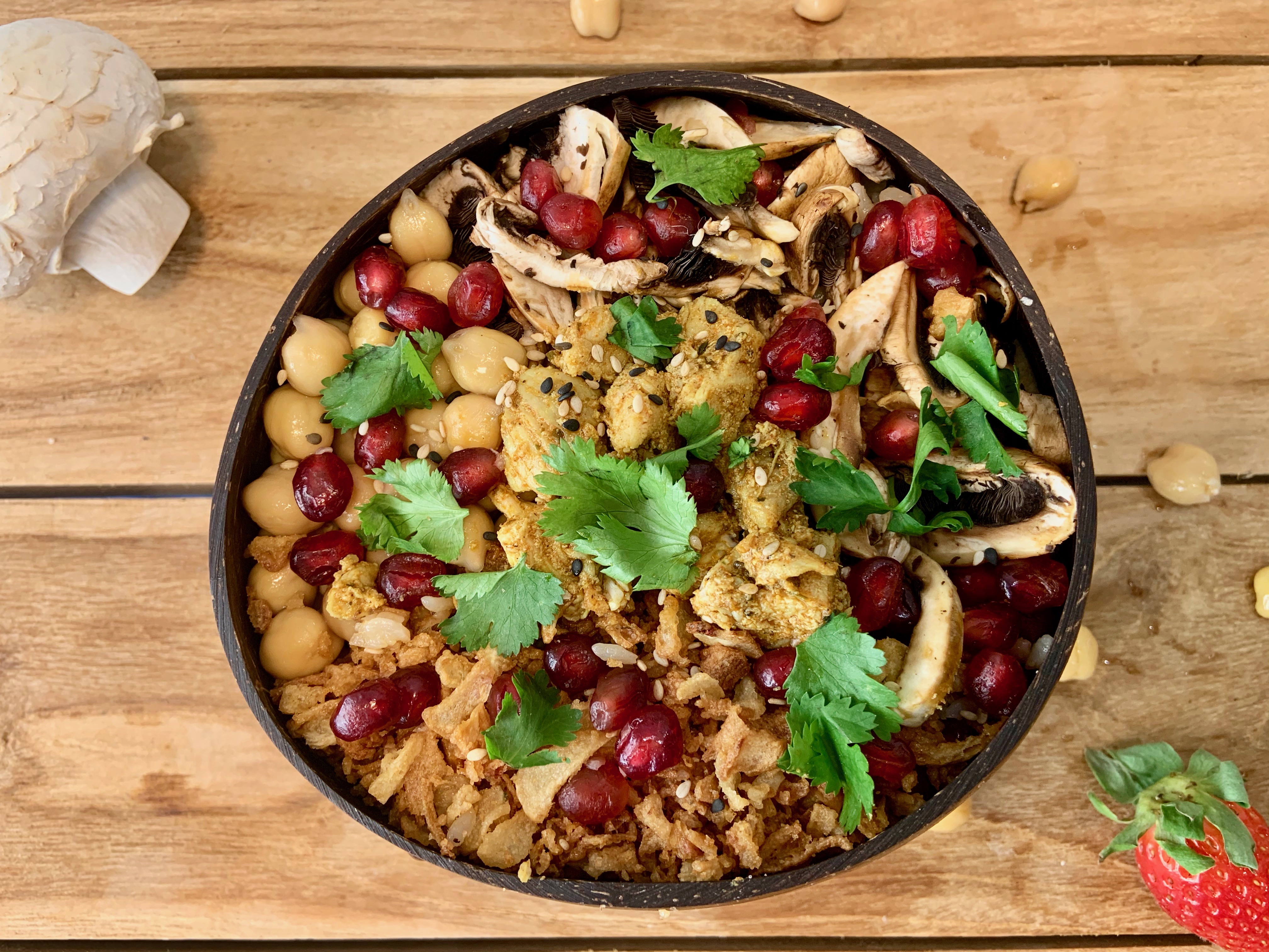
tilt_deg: -83.2
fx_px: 953
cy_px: 476
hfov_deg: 67.3
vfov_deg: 53.1
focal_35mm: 26
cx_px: 634
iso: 100
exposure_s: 1/81
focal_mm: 4.25
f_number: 1.8
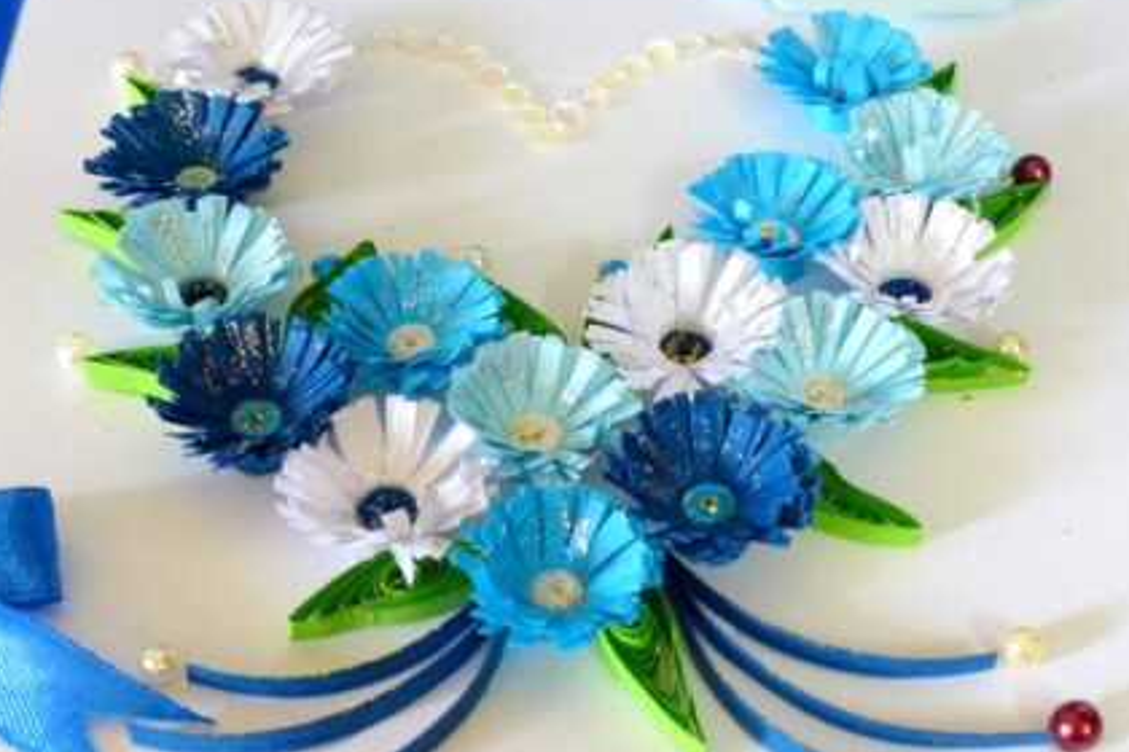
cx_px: 535
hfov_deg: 38.2
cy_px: 392
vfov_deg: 26.0
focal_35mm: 52
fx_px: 1631
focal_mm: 6.3
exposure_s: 1/50
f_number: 2.8
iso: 400
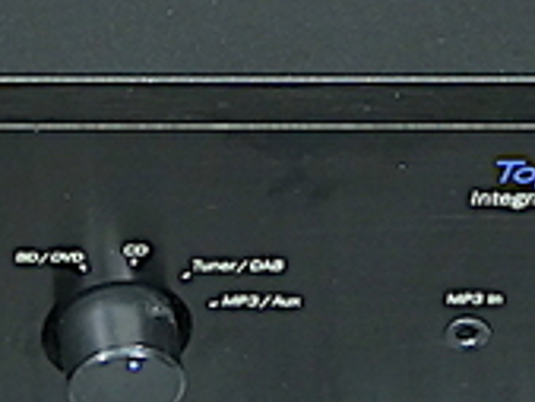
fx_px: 4392
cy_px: -244
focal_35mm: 284
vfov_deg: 5.2
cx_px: -671
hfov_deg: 6.7
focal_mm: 9
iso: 100
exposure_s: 1/1.6
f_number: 4.1
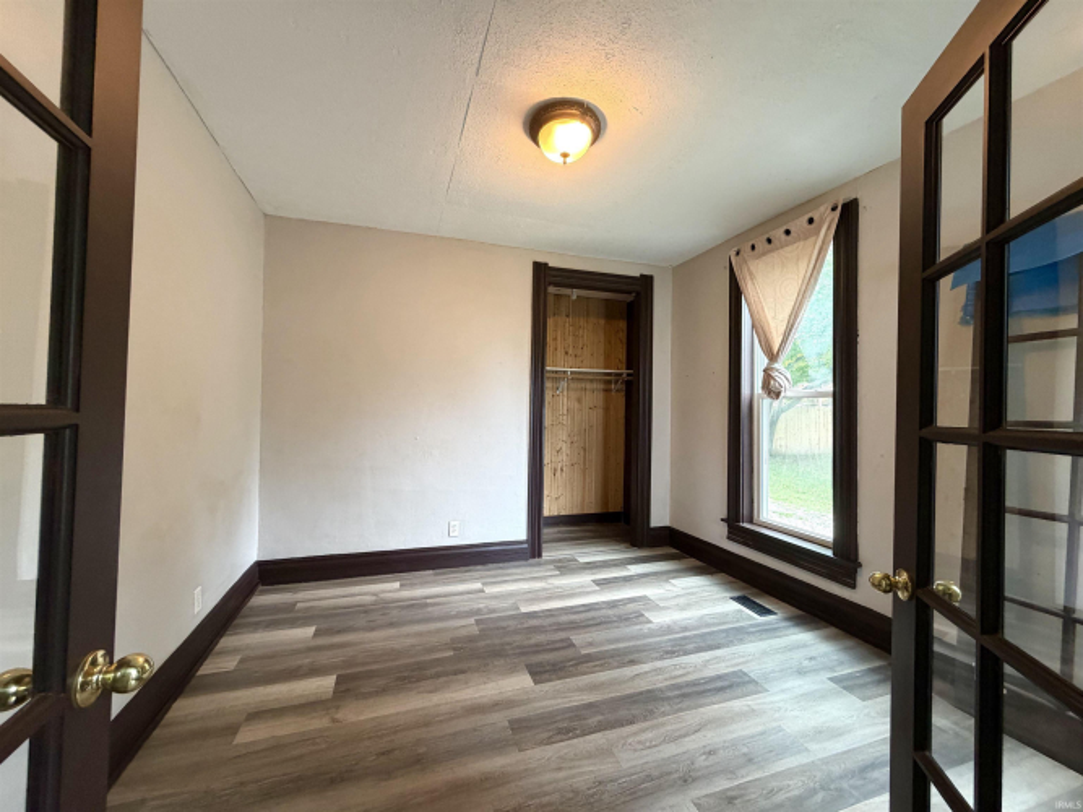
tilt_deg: +0.9
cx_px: 542
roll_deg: -1.1
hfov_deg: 102.1
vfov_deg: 85.7
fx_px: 438
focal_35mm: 14
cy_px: 406
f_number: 2.2
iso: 250
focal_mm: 2.22
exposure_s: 1/60
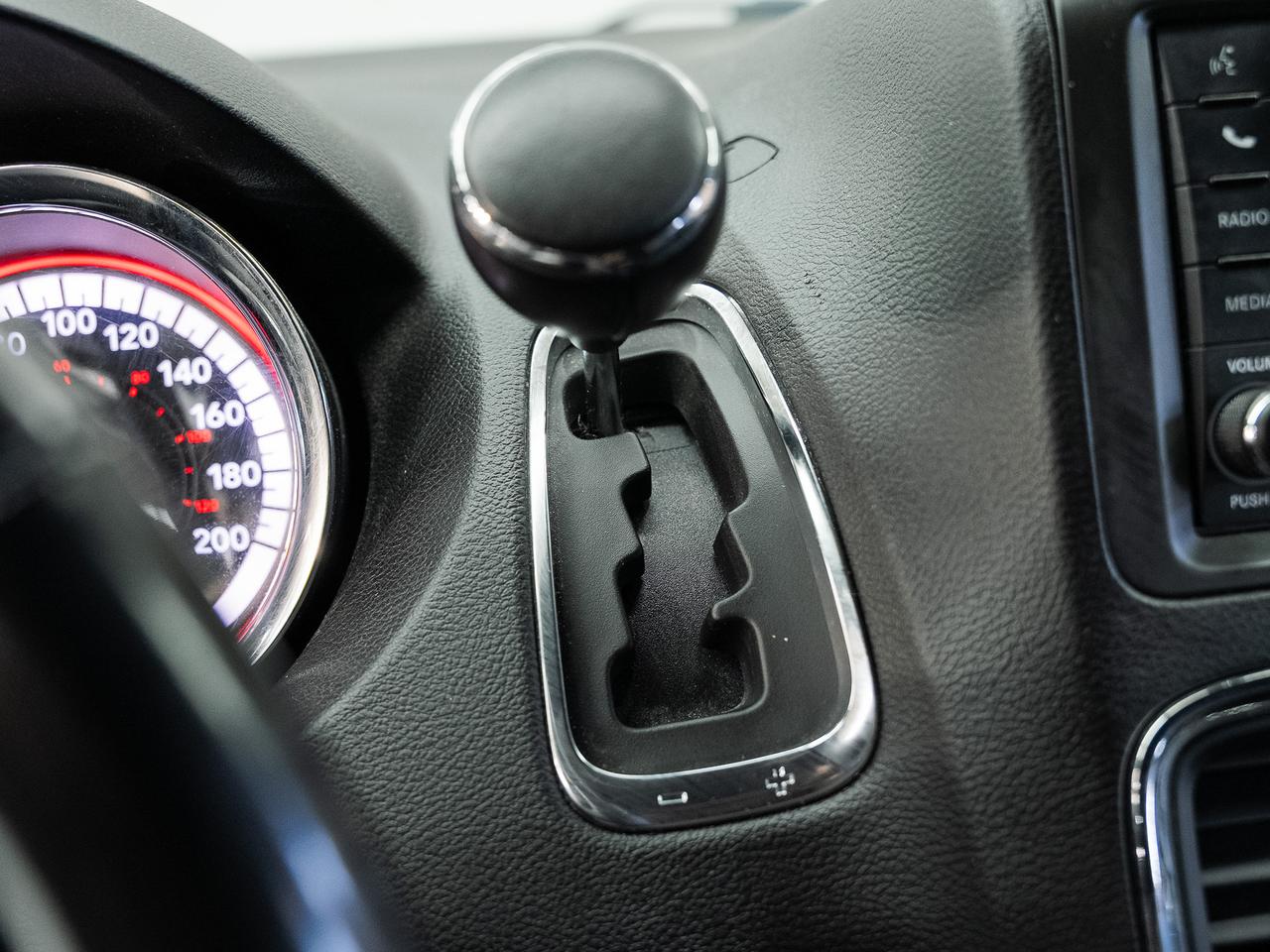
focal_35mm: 41
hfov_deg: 46.1
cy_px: 487
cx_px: 667
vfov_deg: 35.4
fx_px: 1493
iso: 1000
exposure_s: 1/40
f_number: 4
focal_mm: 31.7
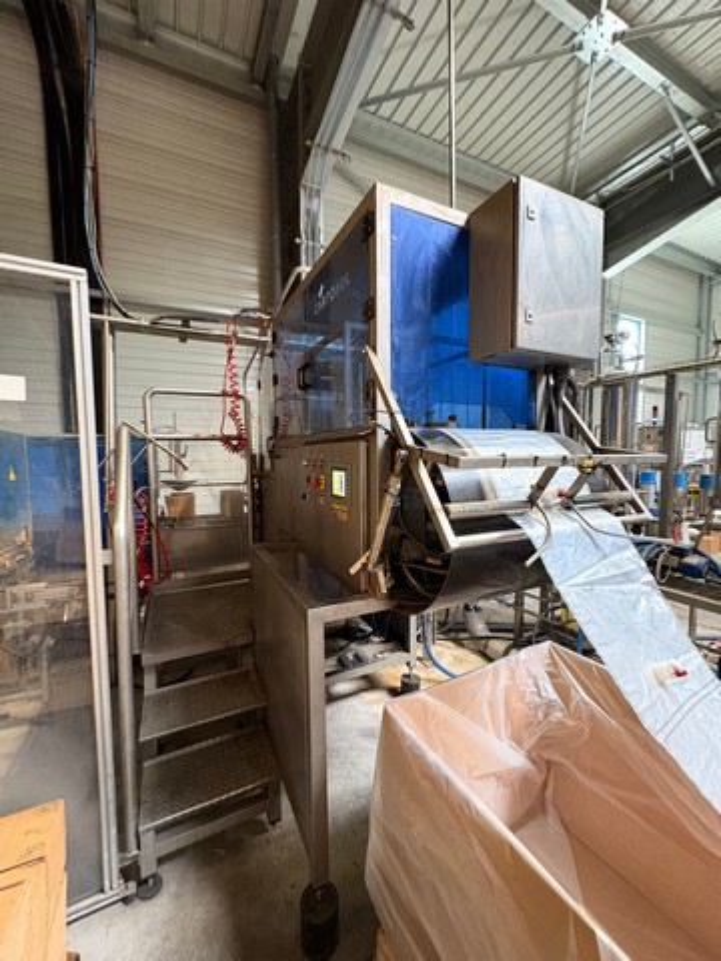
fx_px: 389
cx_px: 360
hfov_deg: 85.7
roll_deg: +0.8
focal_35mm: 14
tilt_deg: -2.3
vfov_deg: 102.1
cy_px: 480
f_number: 2.2
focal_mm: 2.22
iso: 500
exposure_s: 1/50
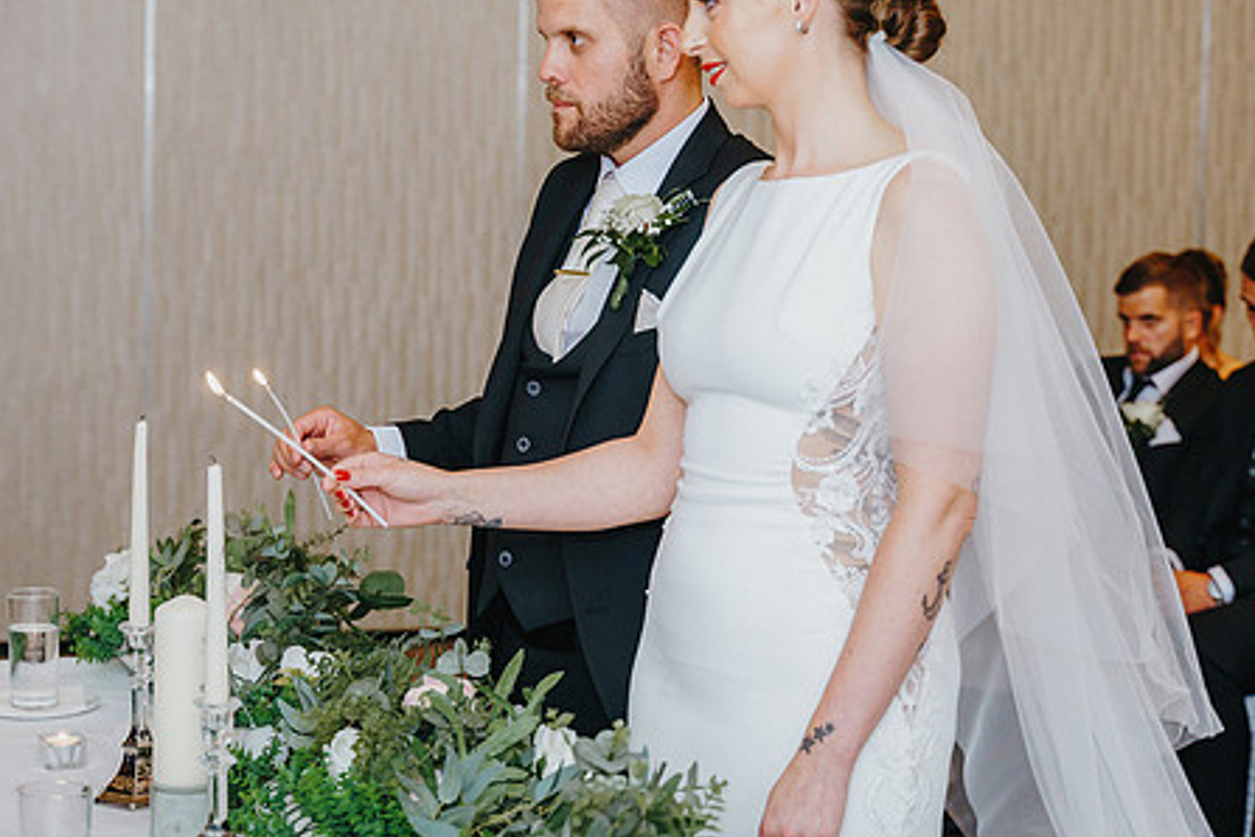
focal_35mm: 79
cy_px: 309
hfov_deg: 25.6
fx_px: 2754
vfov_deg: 17.2
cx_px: 437
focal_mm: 51
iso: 1600
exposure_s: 1/250
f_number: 3.2
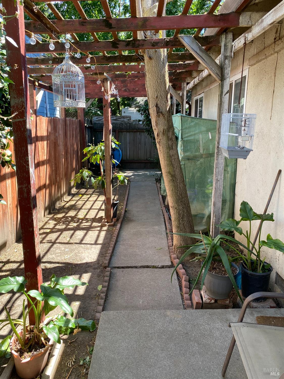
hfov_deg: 53.1
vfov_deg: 67.3
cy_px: 190
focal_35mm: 26
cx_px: 142
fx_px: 284
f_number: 1.8
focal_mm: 4.25
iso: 32
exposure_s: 1/169
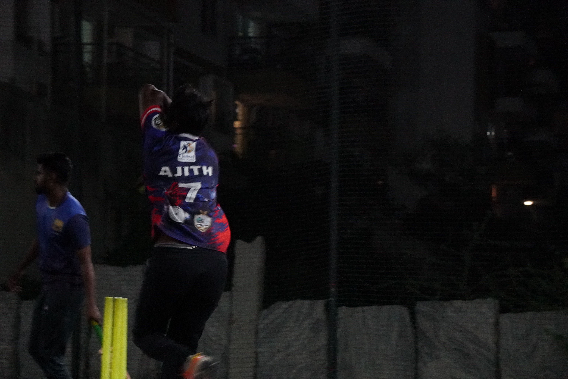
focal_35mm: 117
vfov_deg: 11.7
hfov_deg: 17.5
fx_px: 1846
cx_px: 284
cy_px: 190
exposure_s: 1/125
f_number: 5.6
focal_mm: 78
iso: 8000
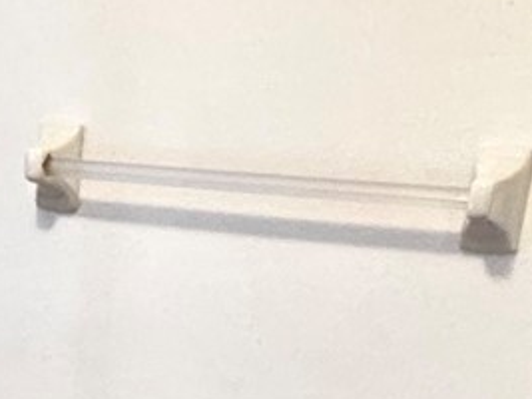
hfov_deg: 22.2
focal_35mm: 84
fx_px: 1290
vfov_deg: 15.8
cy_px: 632
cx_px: -28
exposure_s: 1/60
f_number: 2.2
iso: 640
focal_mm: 2.22
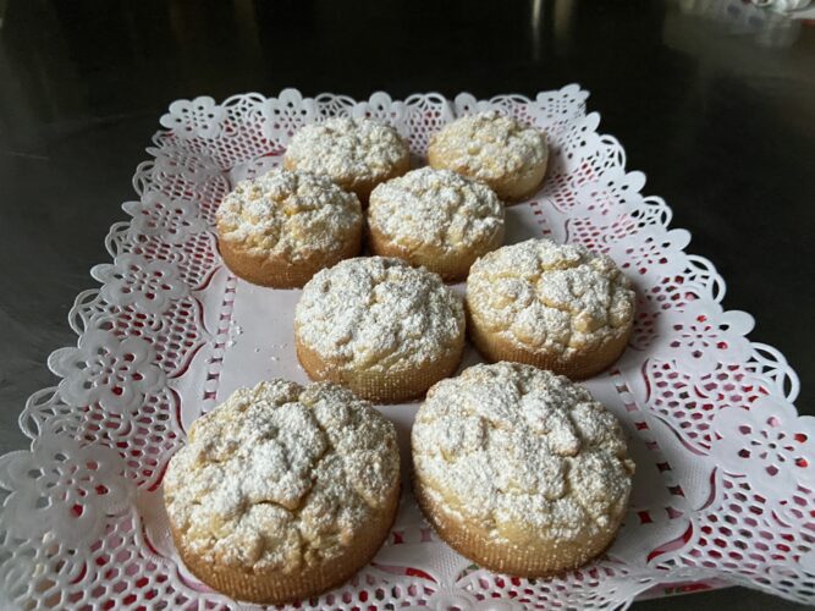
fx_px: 612
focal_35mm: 26
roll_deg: -0.9
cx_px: 408
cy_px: 306
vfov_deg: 53.0
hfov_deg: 67.3
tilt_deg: -41.2
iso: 640
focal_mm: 4.25
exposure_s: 1/30
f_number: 1.8
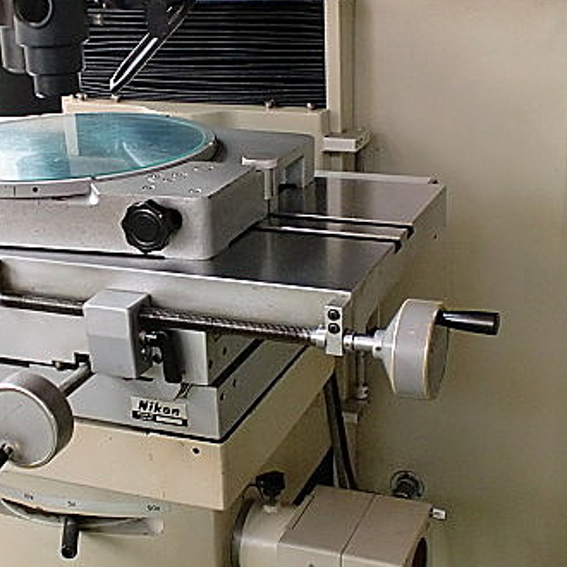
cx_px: 222
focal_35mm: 60
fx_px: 1112
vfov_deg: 28.6
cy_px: 296
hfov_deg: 28.5
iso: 200
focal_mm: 6.3
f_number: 3.1
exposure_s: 1/60
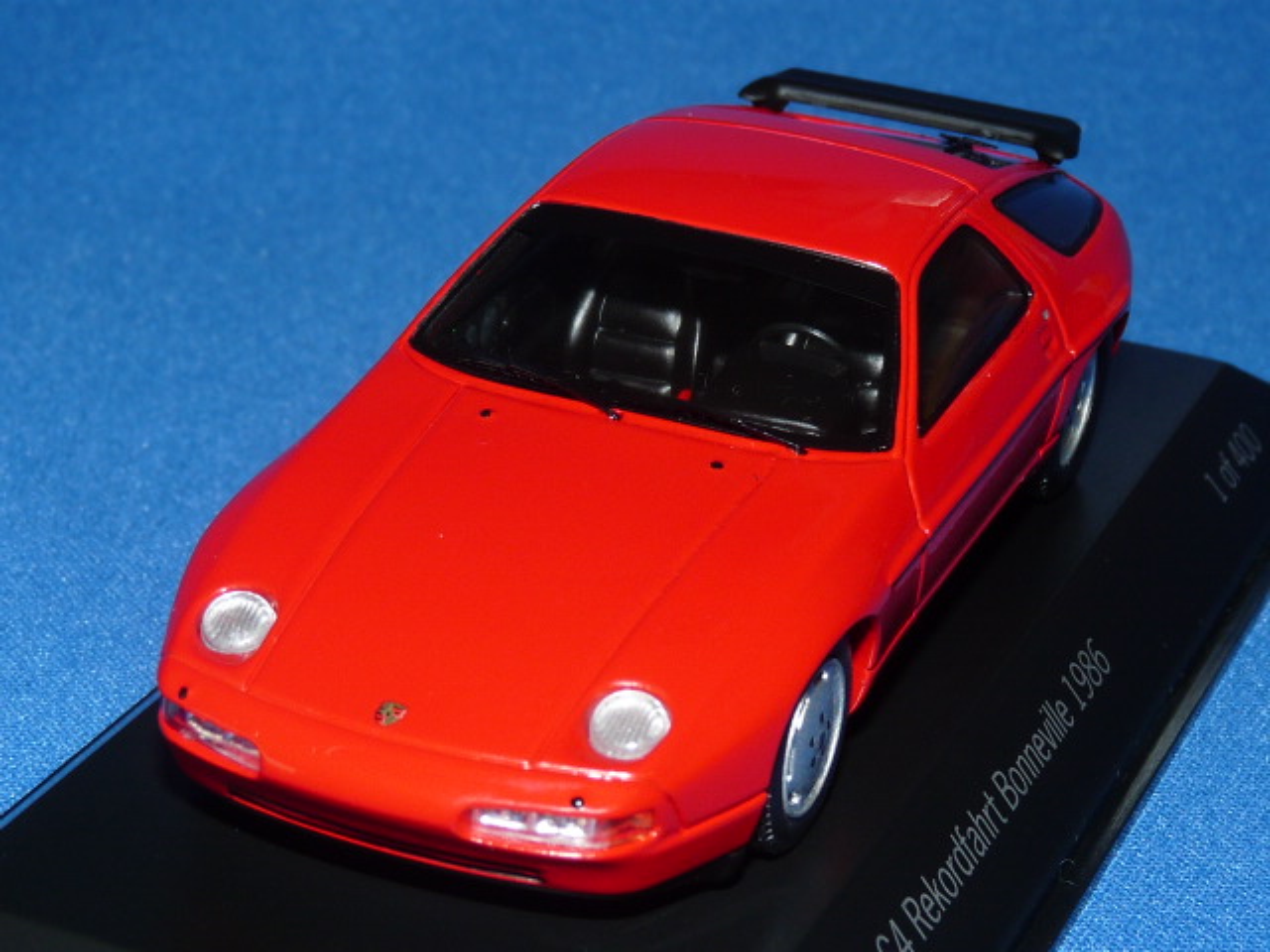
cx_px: 635
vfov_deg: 15.6
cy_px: 476
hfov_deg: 20.7
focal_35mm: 95
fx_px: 3485
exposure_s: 1/60
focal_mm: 9.5
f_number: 4
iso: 100
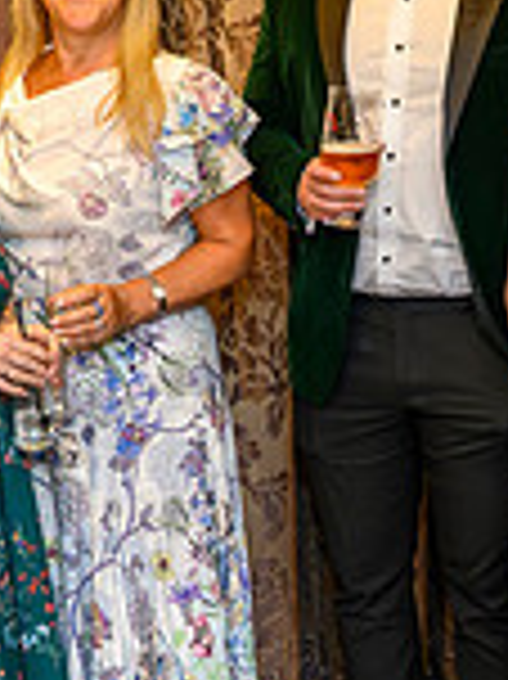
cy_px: 402
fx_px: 1822
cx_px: 371
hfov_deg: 15.8
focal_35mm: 93
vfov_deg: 21.1
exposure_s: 1/125
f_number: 4.5
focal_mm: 24
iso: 10000
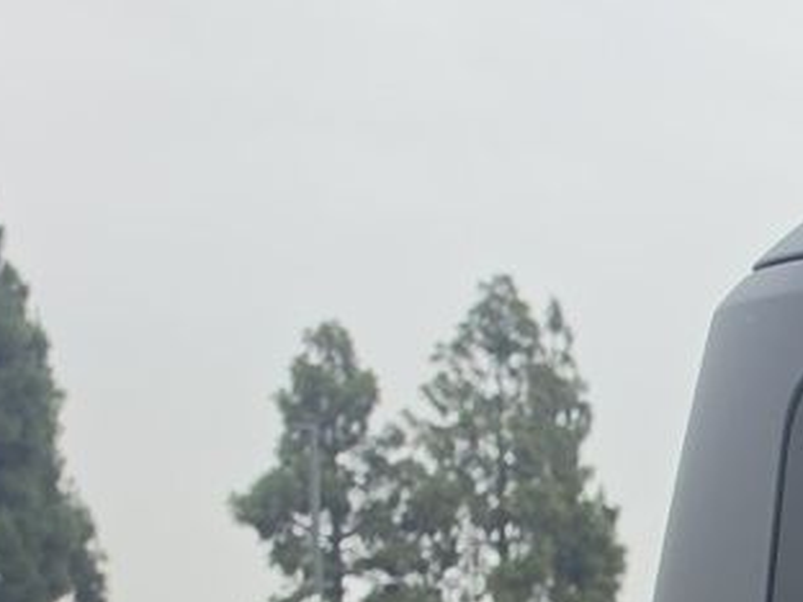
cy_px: 1376
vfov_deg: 10.9
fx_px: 2737
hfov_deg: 13.2
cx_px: 1817
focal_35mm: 118
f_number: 1.4
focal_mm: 6.5
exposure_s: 1/207
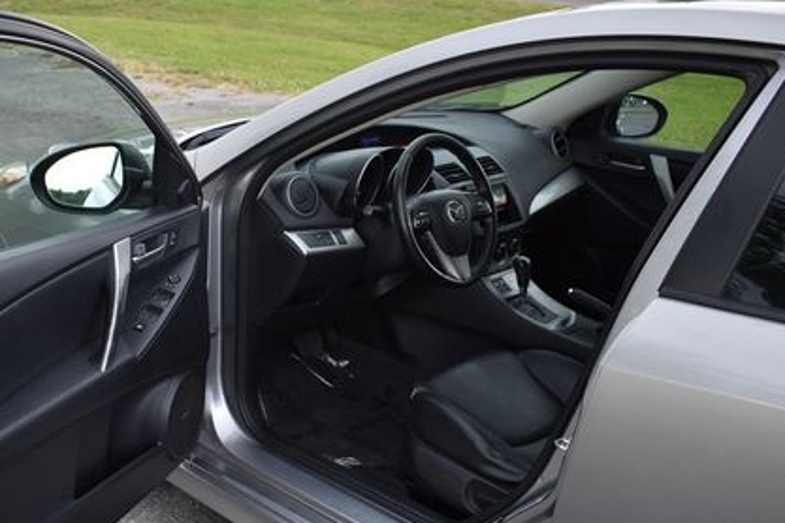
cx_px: 241
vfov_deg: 29.1
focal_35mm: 46
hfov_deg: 42.0
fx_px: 1003
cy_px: 330
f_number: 3.5
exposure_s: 1/250
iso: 400
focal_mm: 20
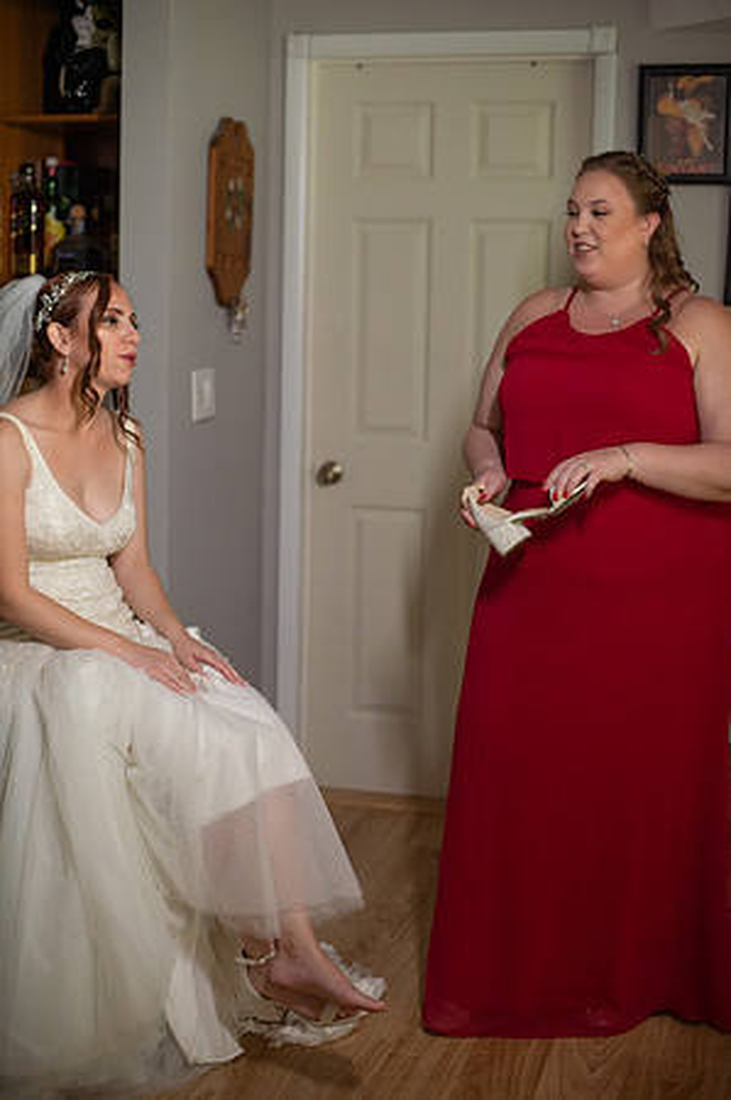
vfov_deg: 39.6
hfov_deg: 26.9
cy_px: 550
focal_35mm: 50
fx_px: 1526
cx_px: 366
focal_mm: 50
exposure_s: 1/400
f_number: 2.5
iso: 1000
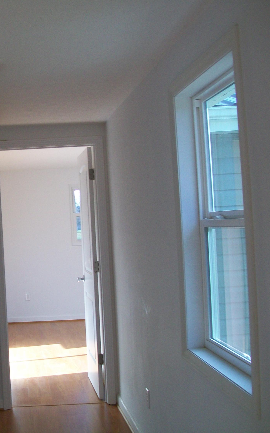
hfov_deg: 24.4
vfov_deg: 39.6
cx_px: 10
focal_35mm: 51
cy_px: 216
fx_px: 600
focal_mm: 6
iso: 64
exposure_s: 1/100
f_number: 2.7
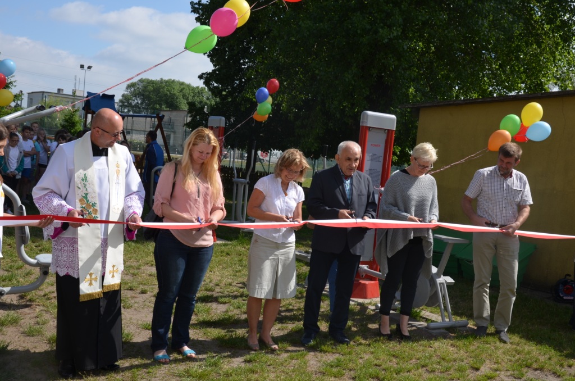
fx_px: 669
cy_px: 190
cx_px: 288
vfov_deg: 31.7
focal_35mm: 42
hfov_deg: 46.5
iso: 100
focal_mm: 28
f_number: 9
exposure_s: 1/200
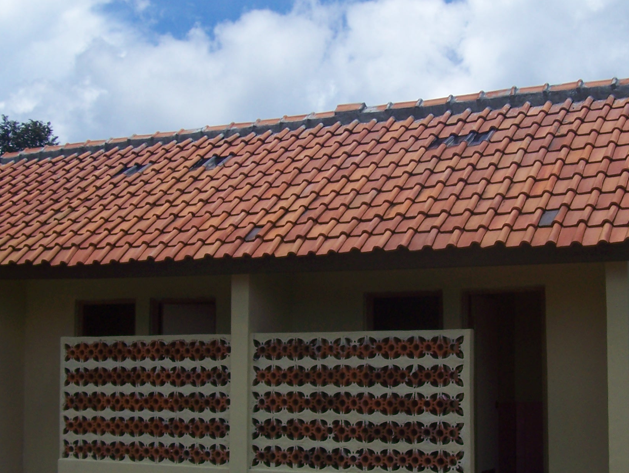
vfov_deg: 24.8
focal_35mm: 59
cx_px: 369
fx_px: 1073
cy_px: 268
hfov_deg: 32.6
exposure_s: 1/800
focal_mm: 5.6
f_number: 5.1
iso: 80
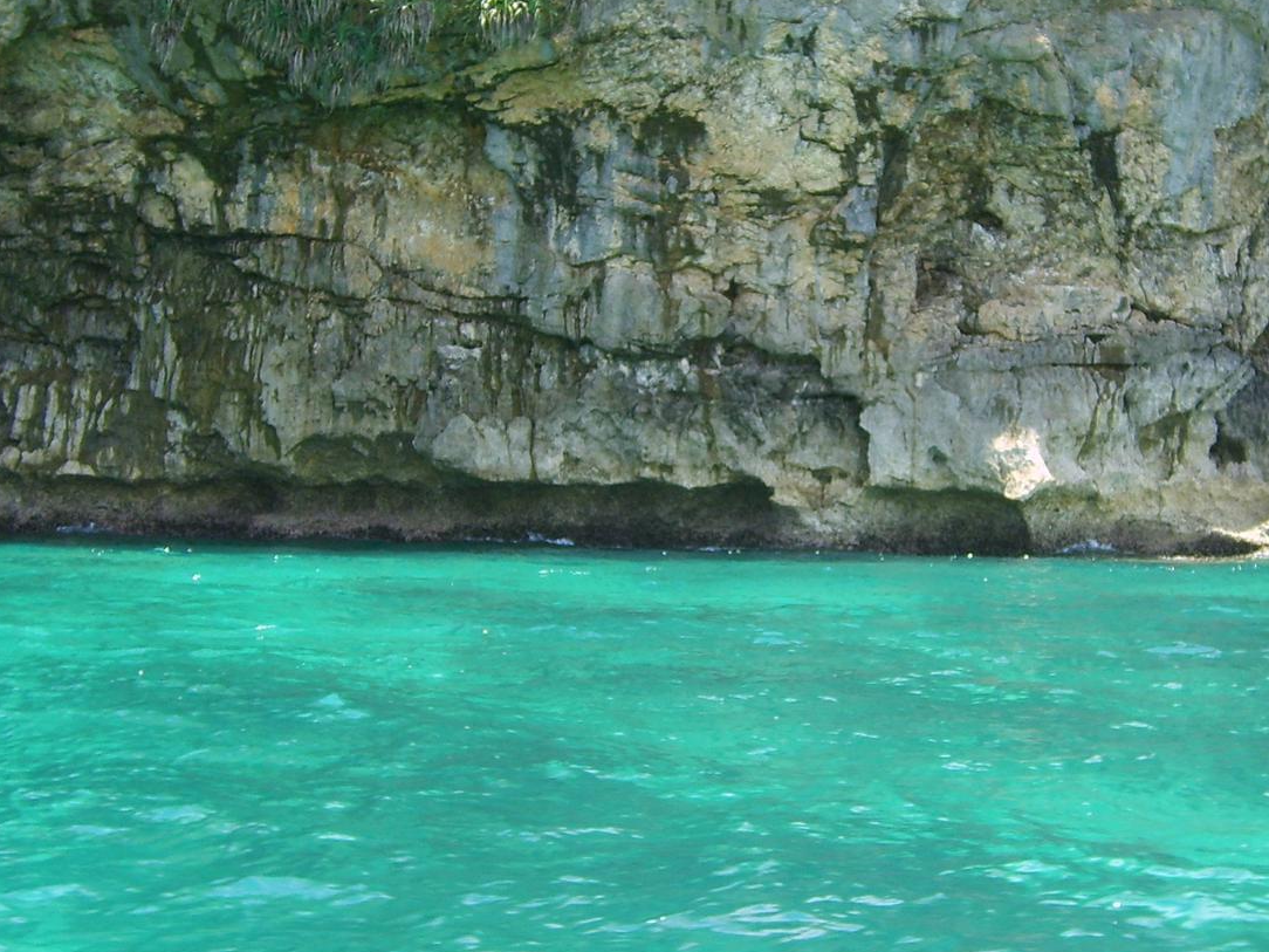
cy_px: 351
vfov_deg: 23.6
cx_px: 819
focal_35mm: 62
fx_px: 2273
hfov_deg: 31.0
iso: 50
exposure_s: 1/180
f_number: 2.8
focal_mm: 5.8
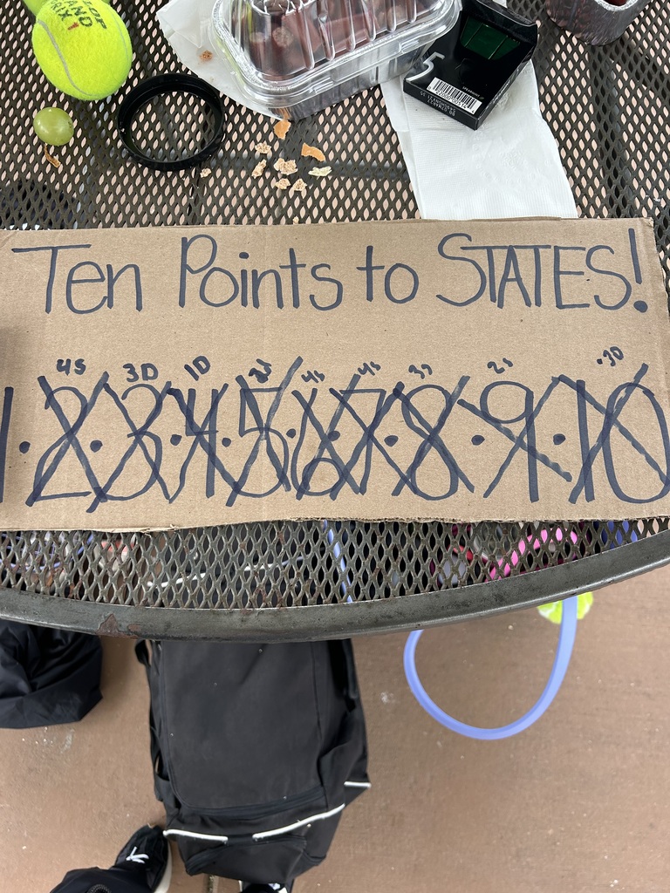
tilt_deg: -74.0
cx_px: 335
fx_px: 671
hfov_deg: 53.1
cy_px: 446
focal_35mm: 26
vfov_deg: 67.3
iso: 50
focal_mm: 5.7
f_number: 1.5
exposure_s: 1/401
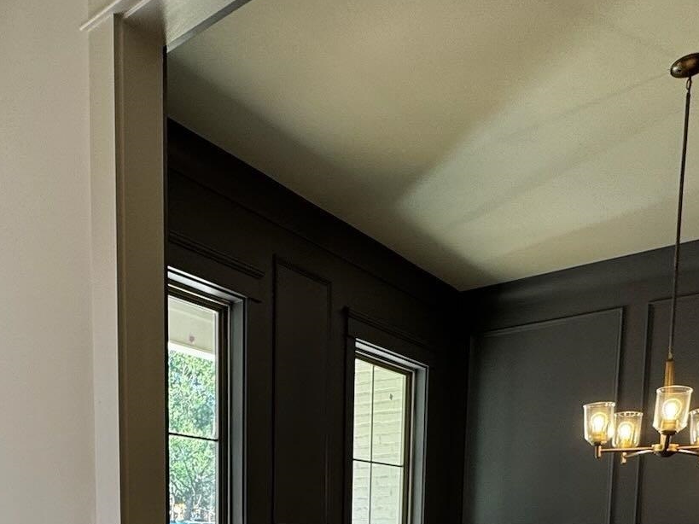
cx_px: 279
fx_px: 707
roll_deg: -0.8
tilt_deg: -6.3
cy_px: 605
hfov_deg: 52.3
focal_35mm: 35
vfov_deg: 34.0
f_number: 2.2
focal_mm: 2.22
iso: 125
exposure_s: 1/120
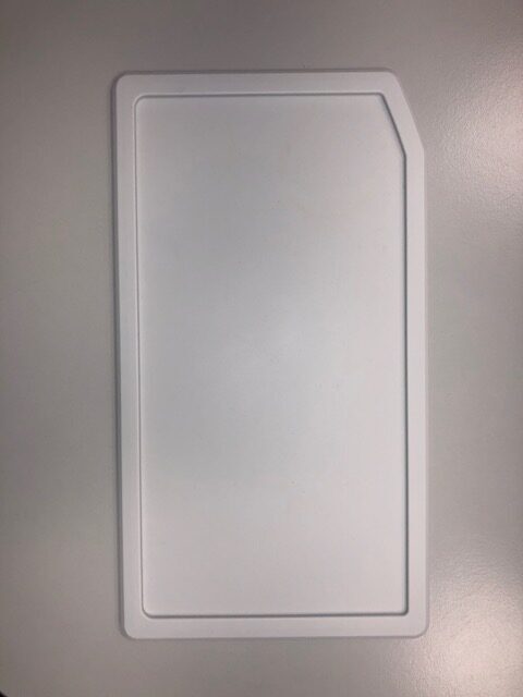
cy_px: 348
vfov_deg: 63.4
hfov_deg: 49.7
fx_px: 564
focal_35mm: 28
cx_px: 262
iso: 20
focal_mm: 4
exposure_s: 1/147
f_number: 1.8
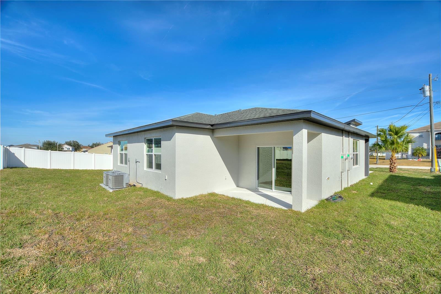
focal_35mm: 15
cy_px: 147
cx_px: 220
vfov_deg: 77.3
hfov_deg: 100.4
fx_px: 184
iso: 100
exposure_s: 1/800
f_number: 4.5
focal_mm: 10
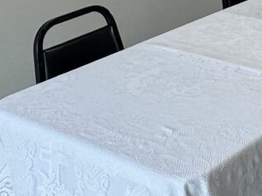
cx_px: 342
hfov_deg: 21.1
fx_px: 636
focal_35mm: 84
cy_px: -154
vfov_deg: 15.3
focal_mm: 2.22
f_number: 2.2
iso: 50
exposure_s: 1/120
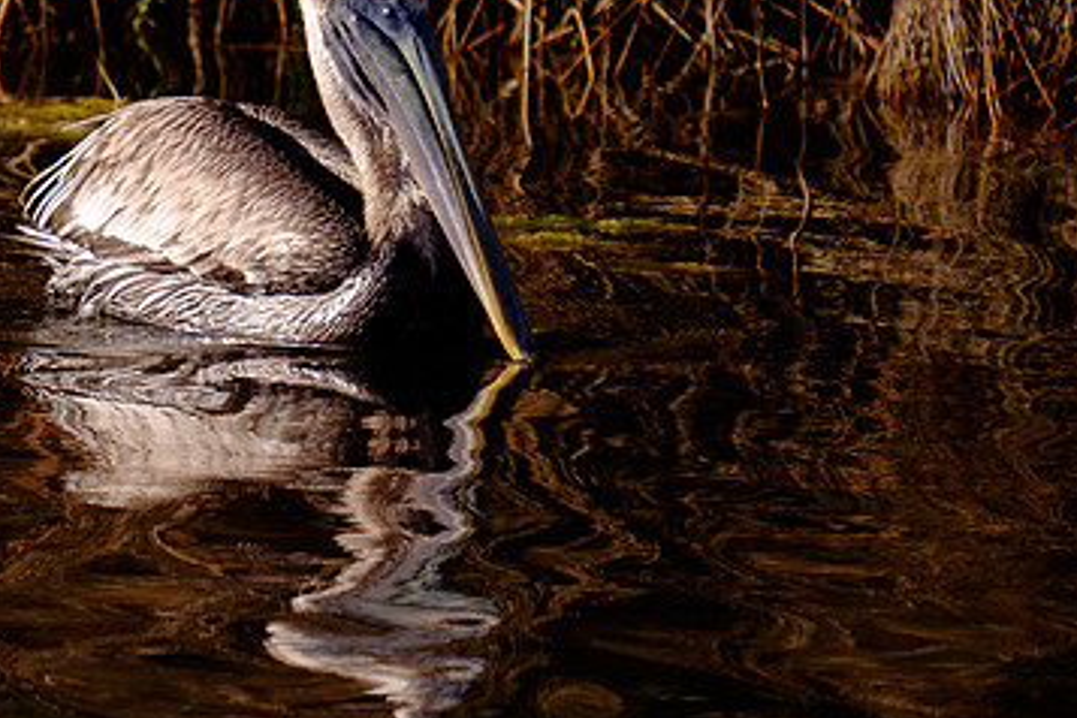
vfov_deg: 1.7
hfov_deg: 2.5
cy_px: 209
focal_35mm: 810
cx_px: 263
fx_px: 24231
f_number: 4.8
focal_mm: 200
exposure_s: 1/1000
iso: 200
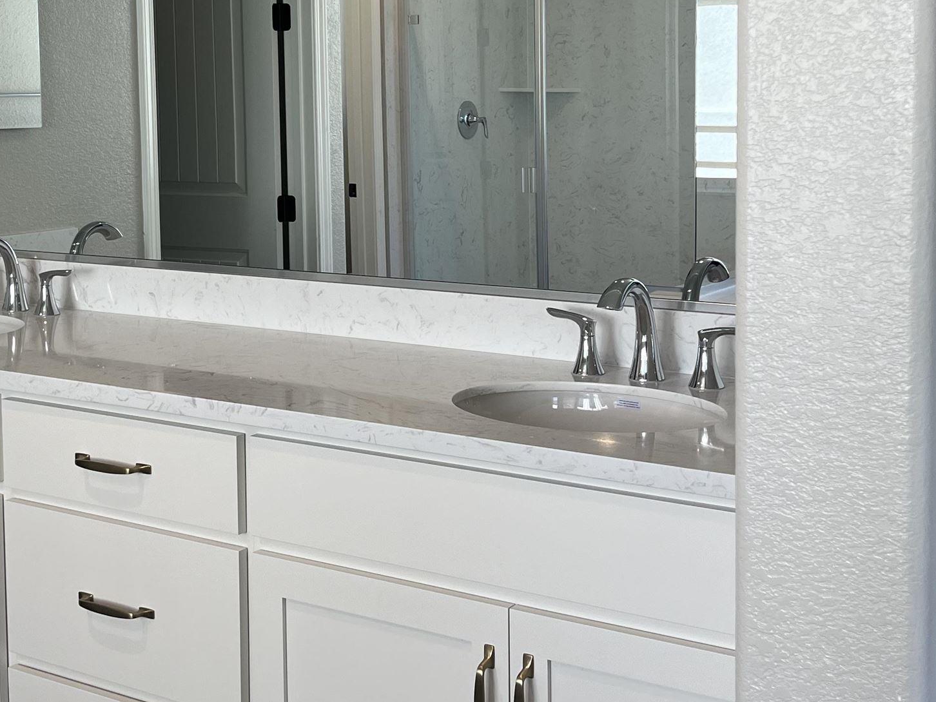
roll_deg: +1.7
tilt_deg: -5.0
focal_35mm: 55
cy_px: 211
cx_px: 335
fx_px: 1487
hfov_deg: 34.7
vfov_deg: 26.3
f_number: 1.6
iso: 40
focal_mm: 5.1
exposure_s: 1/120
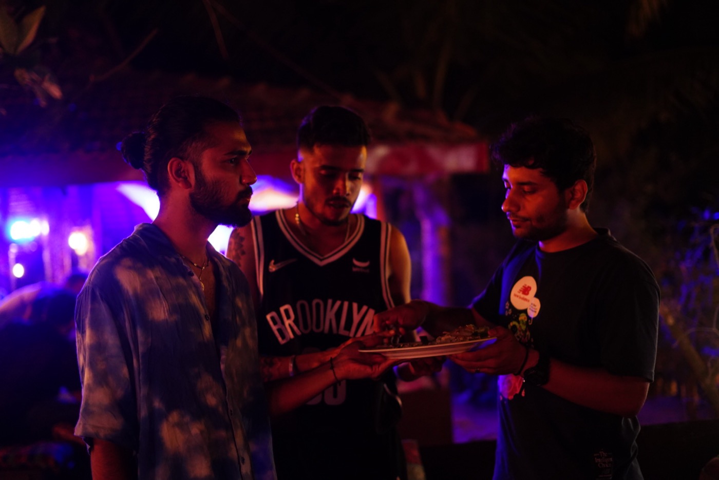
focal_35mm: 50
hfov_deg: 39.6
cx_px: 360
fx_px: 999
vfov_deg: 27.0
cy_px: 240
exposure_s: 1/80
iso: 4000
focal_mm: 50
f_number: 1.8
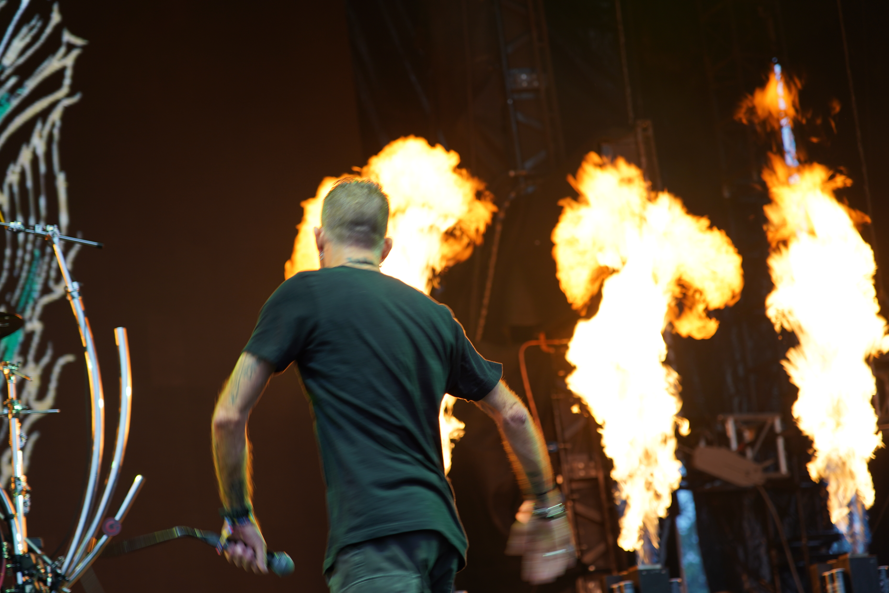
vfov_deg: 13.0
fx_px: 2593
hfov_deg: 19.5
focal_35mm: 105
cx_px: 444
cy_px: 296
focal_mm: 105
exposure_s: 1/80
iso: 200
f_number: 4
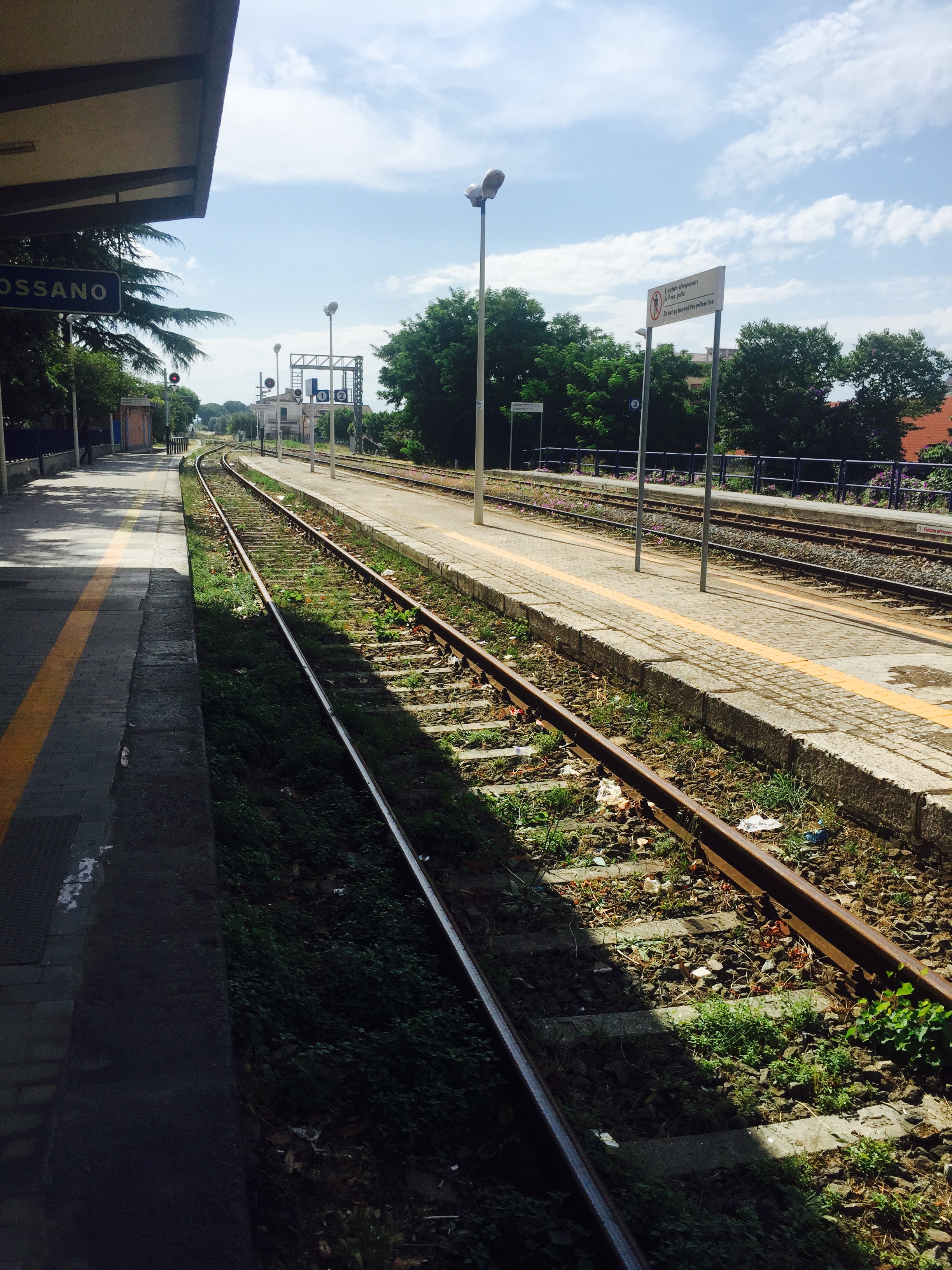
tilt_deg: -9.5
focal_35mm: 29
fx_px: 1063
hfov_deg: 48.2
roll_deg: -1.7
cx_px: 476
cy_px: 635
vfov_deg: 61.7
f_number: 2.2
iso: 32
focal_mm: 4.15
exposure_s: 1/3597
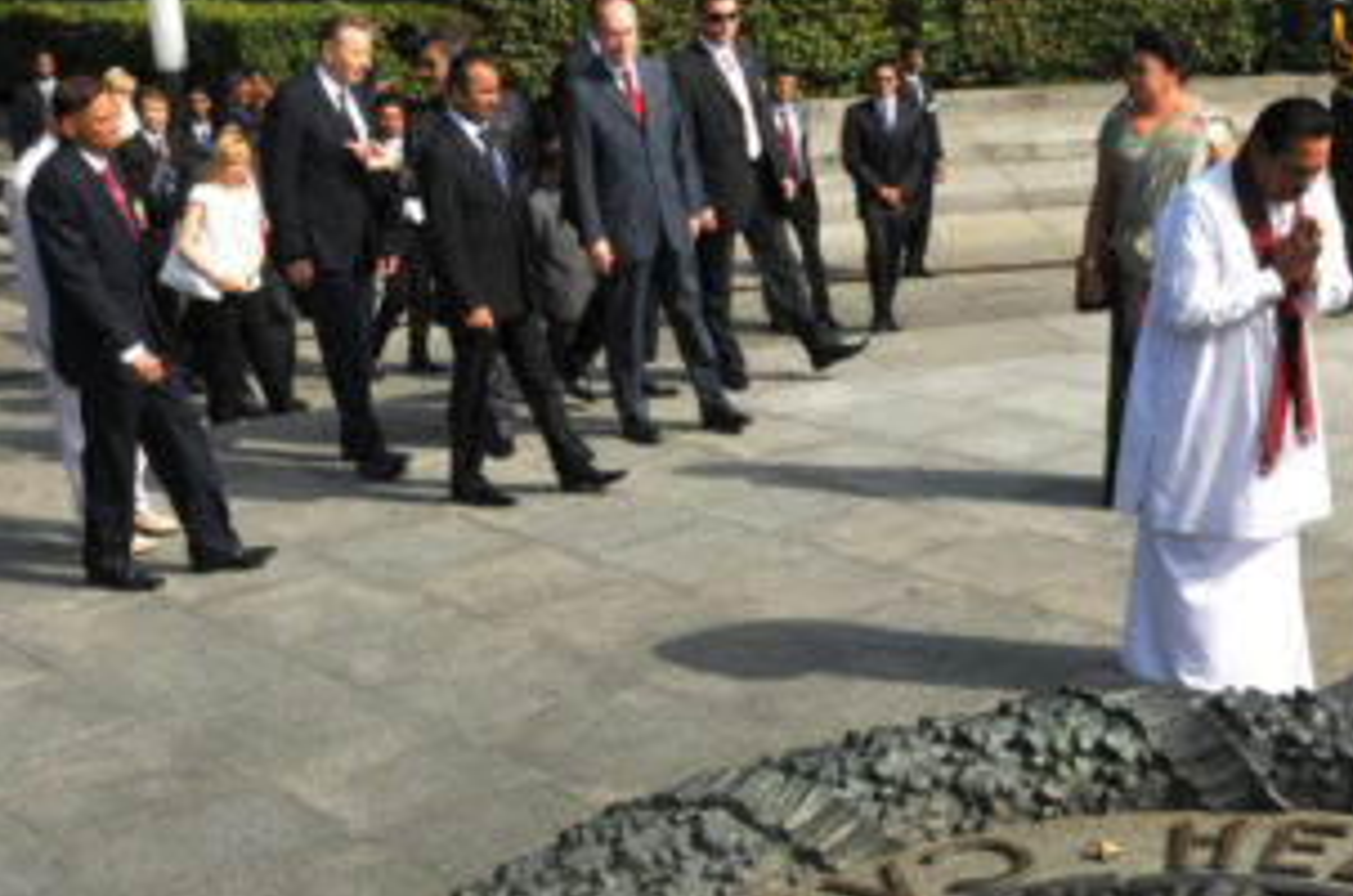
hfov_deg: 35.3
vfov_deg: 24.1
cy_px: 515
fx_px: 2100
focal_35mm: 56
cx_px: 923
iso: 400
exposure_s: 1/160
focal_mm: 22
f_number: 20
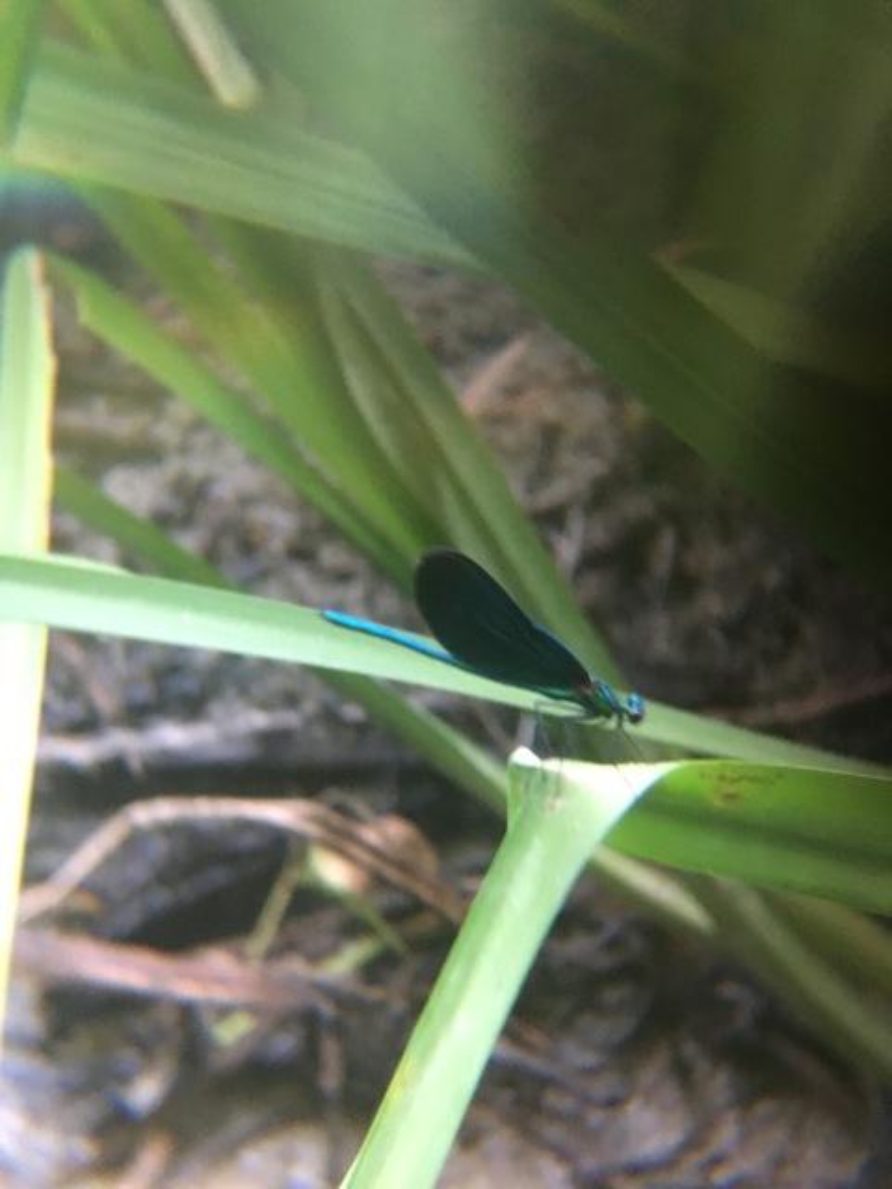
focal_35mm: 29
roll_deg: -6.3
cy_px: 594
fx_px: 996
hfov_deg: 48.2
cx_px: 446
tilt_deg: -33.5
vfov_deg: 61.7
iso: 250
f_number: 2.2
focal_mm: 4.15
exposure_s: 1/17
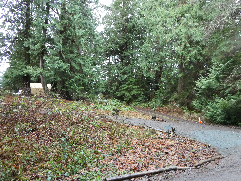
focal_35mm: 24
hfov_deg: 71.6
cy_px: 90
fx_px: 167
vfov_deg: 56.8
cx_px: 120
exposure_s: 1/60
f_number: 3.3
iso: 640
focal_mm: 4.3
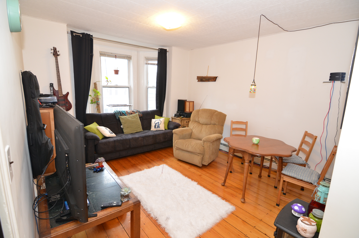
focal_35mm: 16
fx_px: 164
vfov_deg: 71.8
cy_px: 119
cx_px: 180
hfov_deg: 95.1
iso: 720
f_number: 4
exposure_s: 1/60
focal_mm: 11
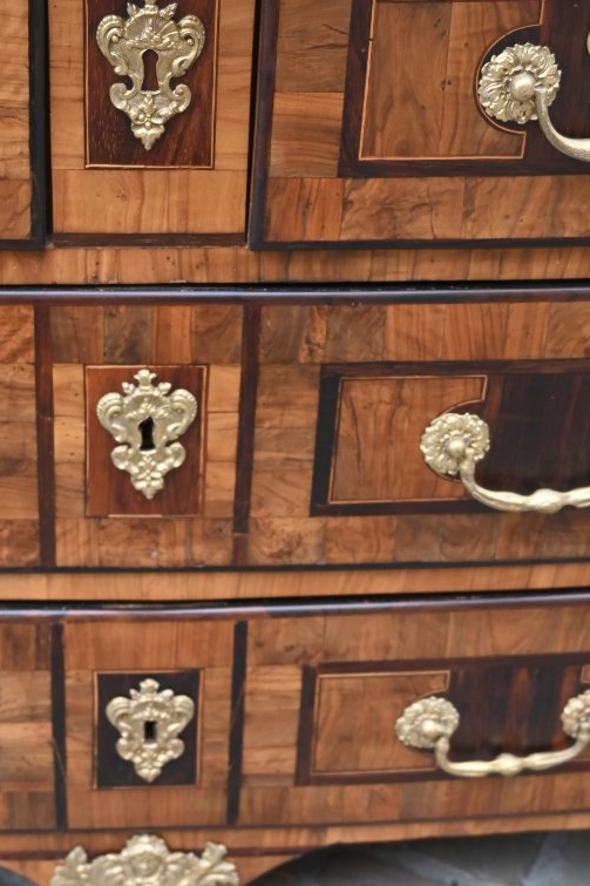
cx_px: 189
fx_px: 1554
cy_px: 467
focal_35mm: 63
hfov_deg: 21.4
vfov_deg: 31.8
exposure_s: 1/125
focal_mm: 26.5
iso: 400
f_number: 3.8
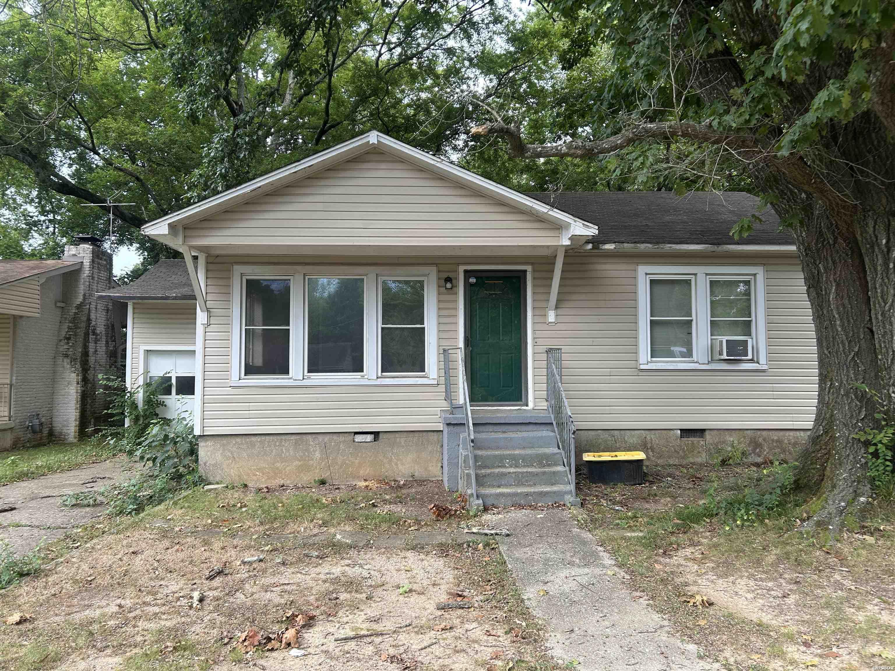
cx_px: 448
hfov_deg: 67.3
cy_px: 336
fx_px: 672
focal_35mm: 26
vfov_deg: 53.1
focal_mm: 5.7
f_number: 1.5
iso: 40
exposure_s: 1/177
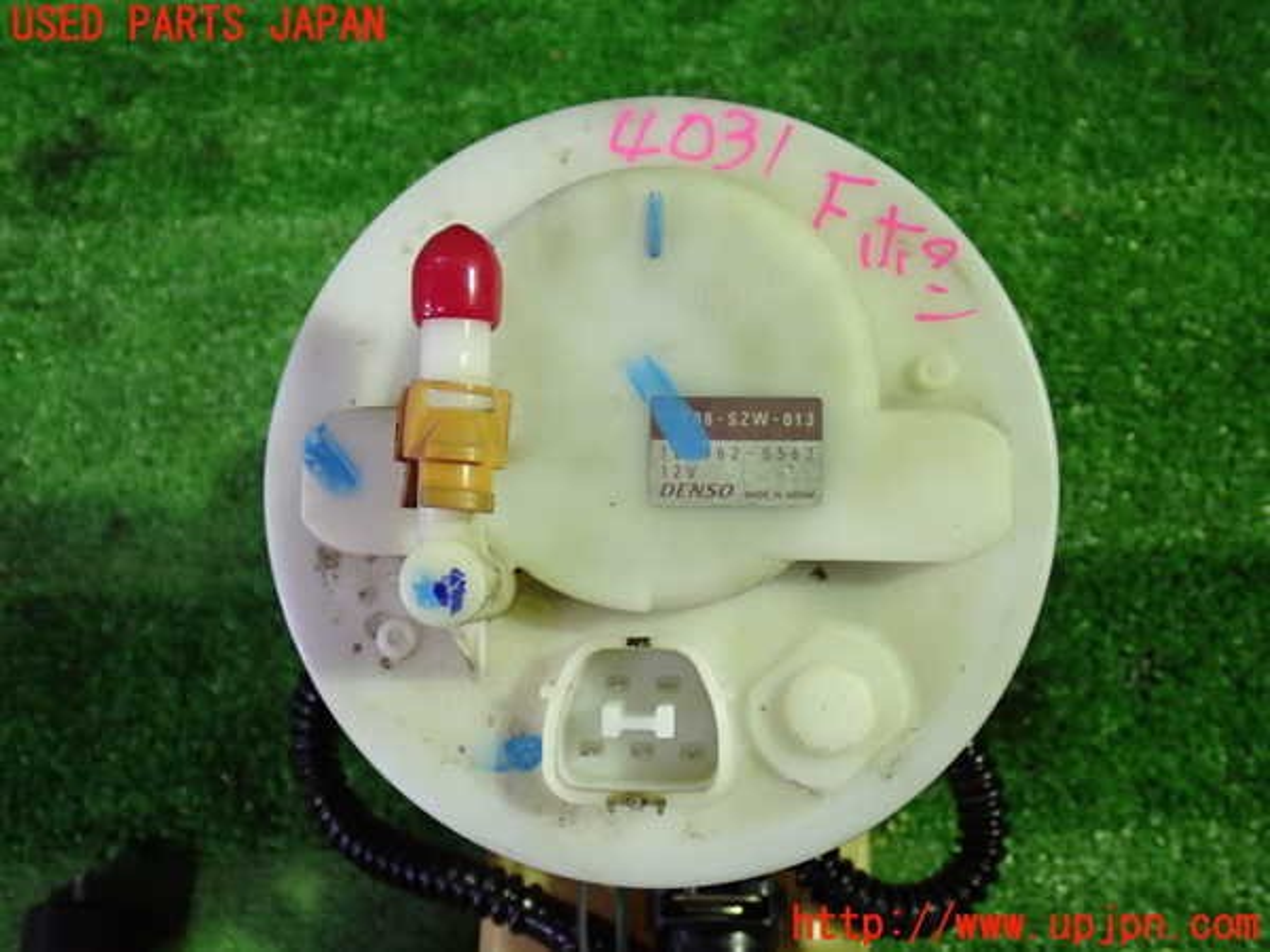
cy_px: 476
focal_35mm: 41
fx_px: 1504
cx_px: 635
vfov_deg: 35.1
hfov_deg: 45.8
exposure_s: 1/40
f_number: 2.8
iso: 640
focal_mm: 7.31
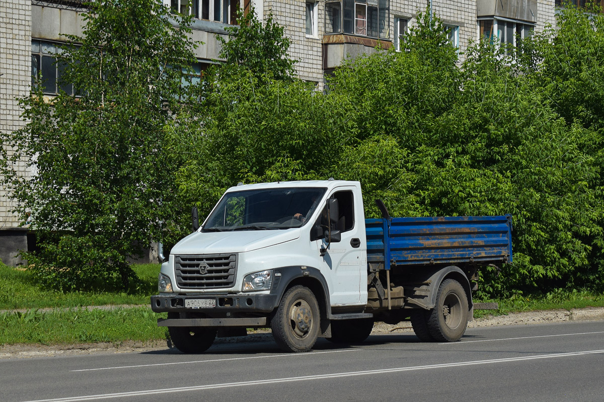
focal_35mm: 82
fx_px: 1384
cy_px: 201
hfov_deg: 24.6
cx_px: 302
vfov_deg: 16.6
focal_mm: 55
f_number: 7.1
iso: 200
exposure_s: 1/1250
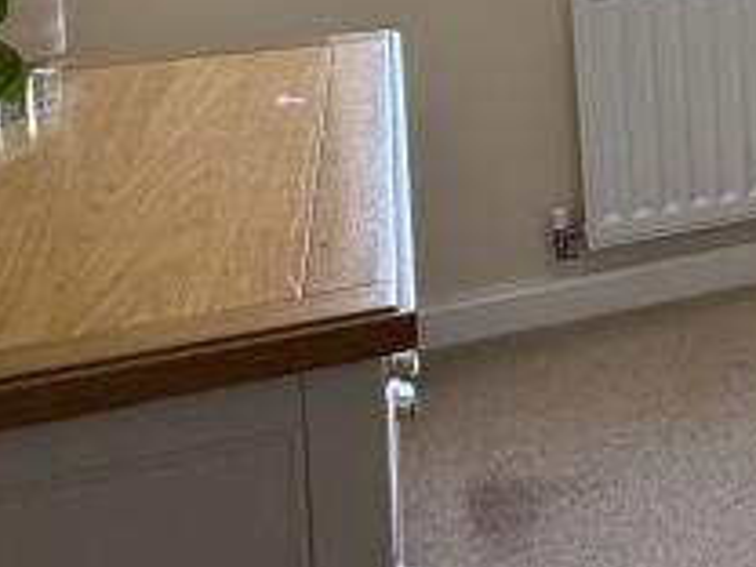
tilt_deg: -5.5
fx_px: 1507
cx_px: 1447
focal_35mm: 69
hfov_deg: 19.2
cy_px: -160
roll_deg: -0.5
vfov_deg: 19.7
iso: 80
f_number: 2.2
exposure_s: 1/99
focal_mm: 2.22
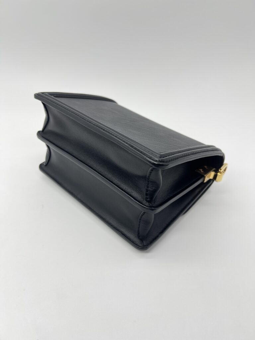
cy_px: 170
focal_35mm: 26
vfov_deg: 67.3
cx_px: 128
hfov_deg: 53.1
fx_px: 255
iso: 32
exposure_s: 1/150
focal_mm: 5.7
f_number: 1.5
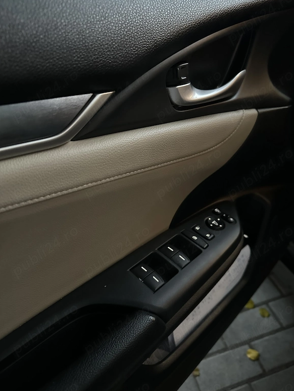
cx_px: 153
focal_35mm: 25
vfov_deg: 69.4
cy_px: 190
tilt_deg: -32.6
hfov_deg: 54.9
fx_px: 283
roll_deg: +9.4
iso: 2000
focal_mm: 6.86
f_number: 1.78
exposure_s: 1/29
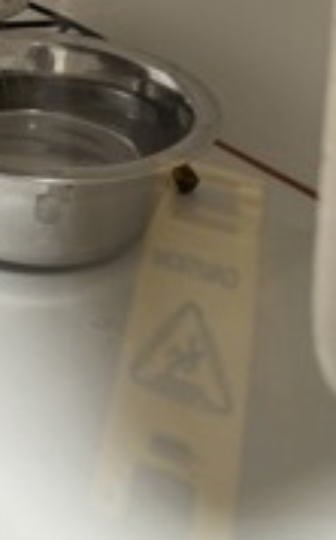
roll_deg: +0.8
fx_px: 954
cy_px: -46
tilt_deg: -11.5
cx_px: -74
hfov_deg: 18.8
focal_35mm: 65
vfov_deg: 28.8
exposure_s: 1/60
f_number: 1.6
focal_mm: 5.96
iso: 250
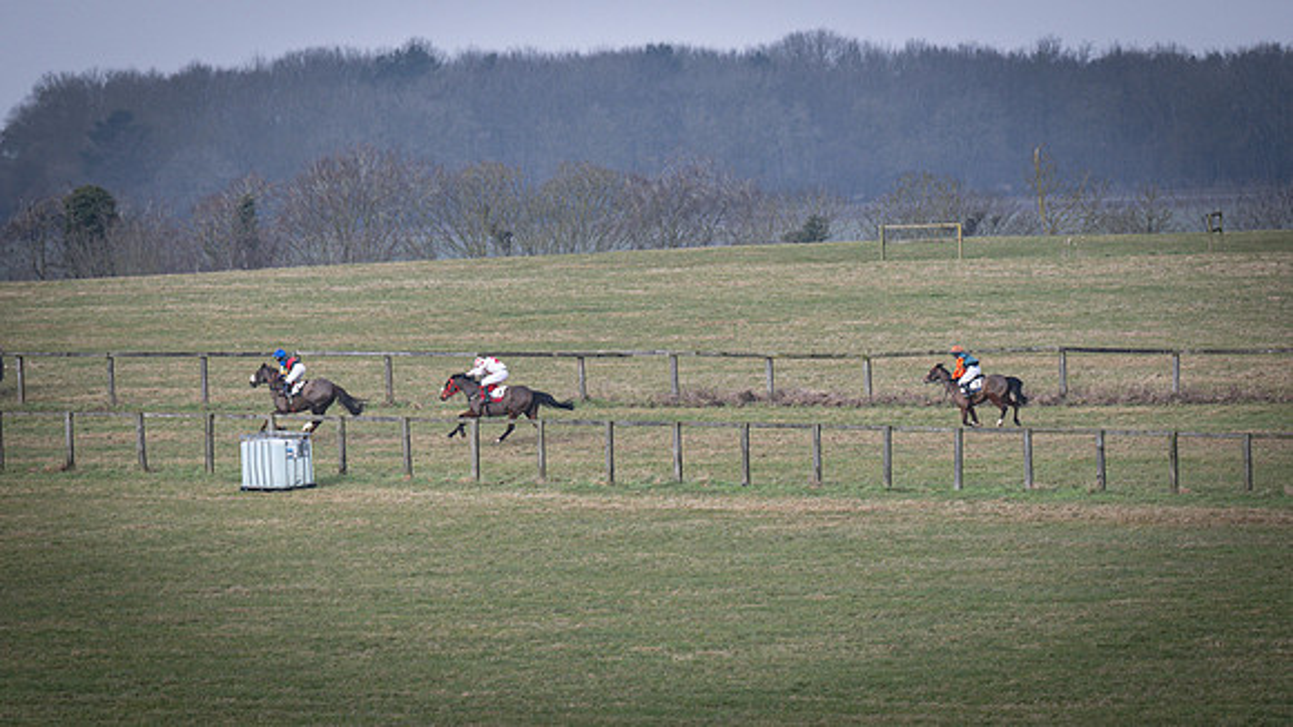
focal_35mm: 439
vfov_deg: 2.8
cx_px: 544
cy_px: 502
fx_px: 15041
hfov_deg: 4.9
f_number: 5
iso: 400
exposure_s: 1/1000
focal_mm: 200
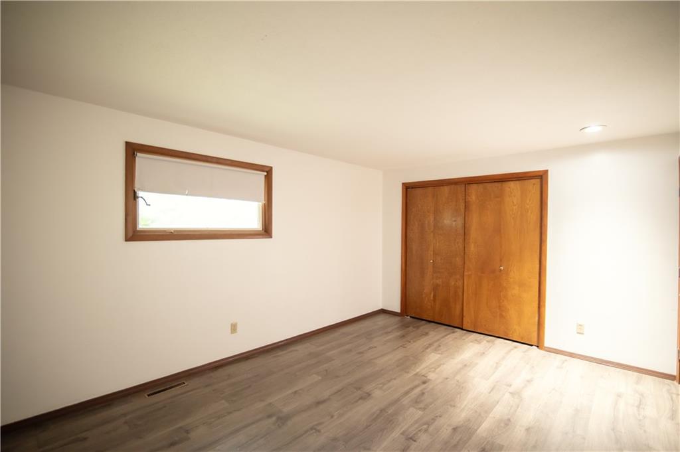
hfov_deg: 96.8
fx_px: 302
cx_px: 340
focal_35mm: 16
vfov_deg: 73.7
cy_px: 226
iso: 1250
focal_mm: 16
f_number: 2.8
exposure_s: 1/200
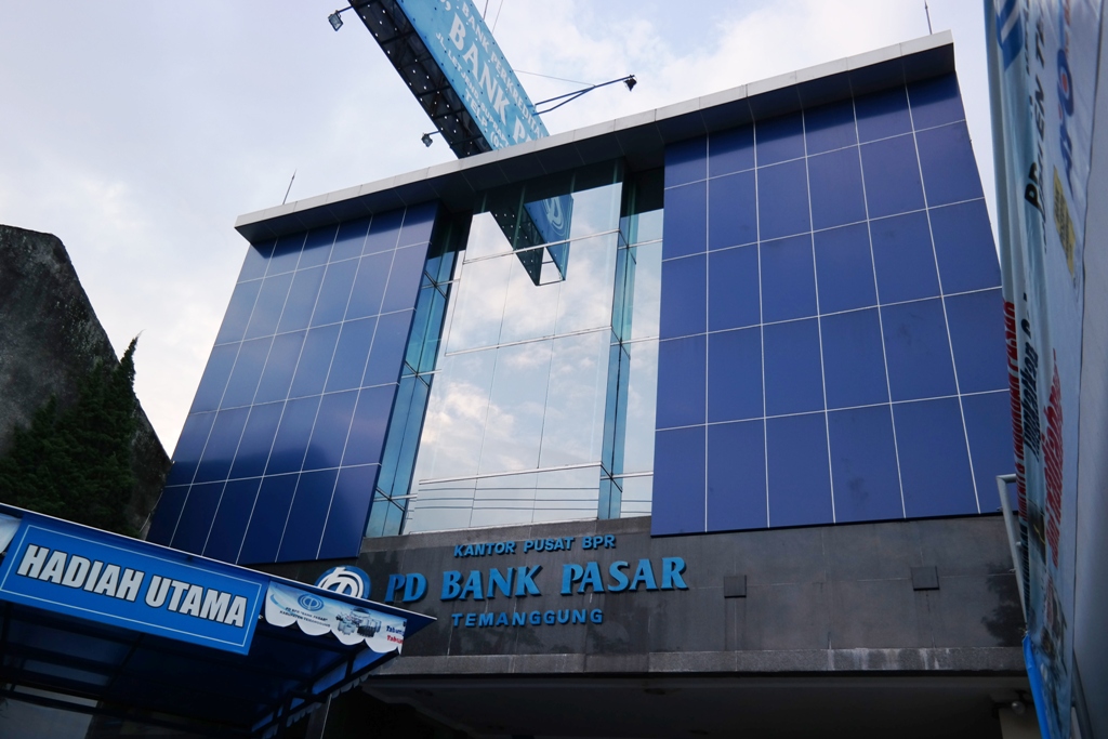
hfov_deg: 67.4
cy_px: 370
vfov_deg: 47.9
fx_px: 831
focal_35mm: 27
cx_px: 554
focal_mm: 18
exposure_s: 1/80
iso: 100
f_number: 3.5
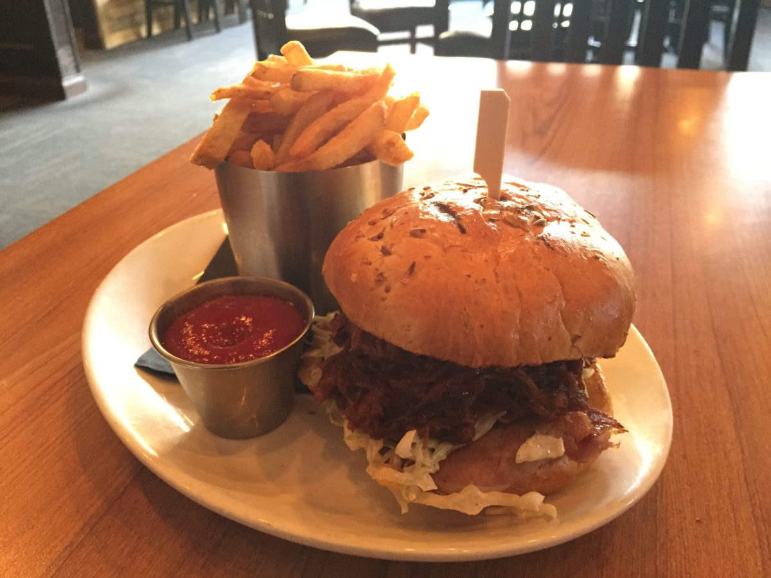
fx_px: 646
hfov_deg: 61.7
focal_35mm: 29
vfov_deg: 48.2
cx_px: 386
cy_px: 289
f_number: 2.2
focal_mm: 4.15
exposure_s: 1/15
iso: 320
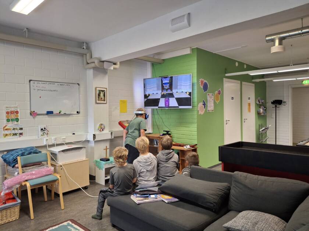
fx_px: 223
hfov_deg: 69.4
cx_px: 154
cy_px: 116
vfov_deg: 54.9
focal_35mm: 25
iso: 200
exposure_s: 1/100
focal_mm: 4.69
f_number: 1.8
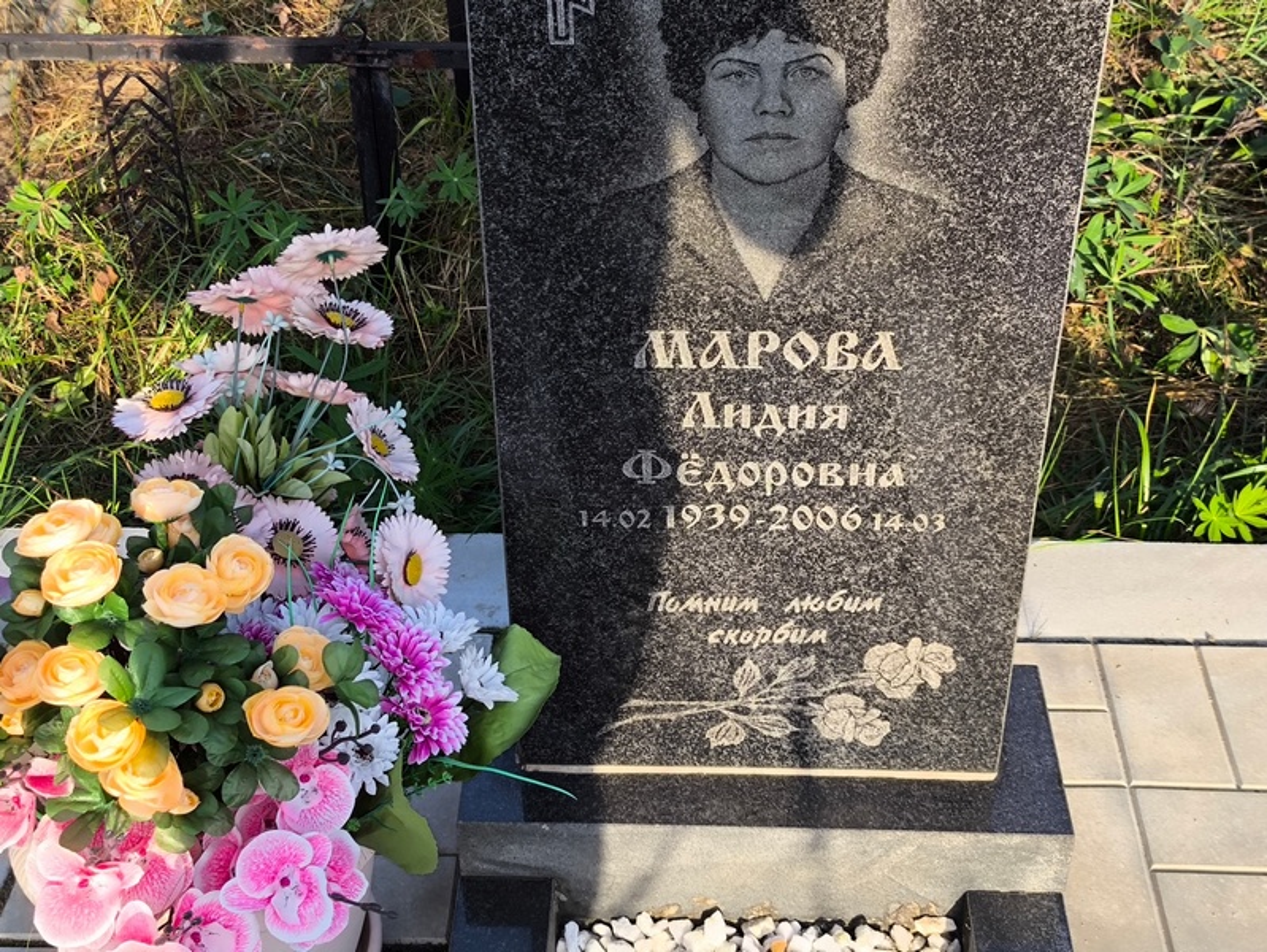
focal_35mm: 50
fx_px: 1831
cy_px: 476
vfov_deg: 29.1
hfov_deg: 38.2
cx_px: 634
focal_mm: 4.71
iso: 50
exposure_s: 1/584
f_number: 1.7
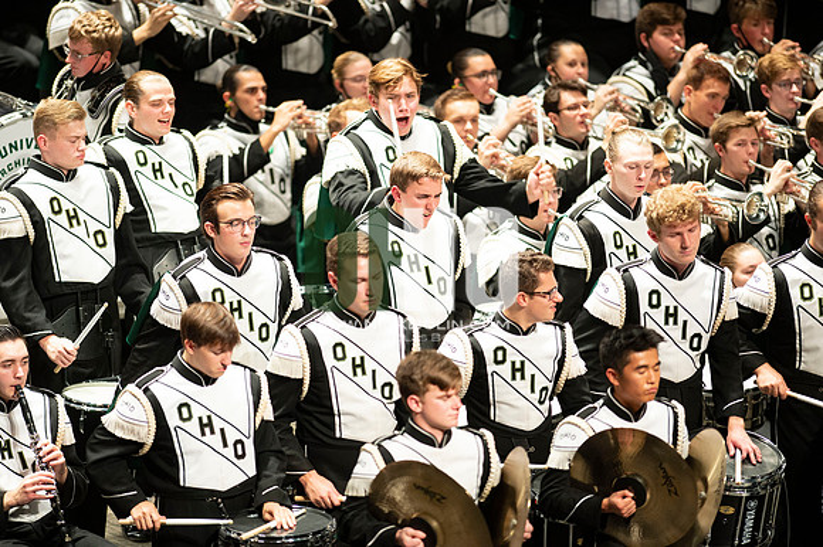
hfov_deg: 6.9
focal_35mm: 300
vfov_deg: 4.6
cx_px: 412
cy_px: 274
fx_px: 6854
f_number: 2.8
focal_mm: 300
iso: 3200
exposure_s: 1/500
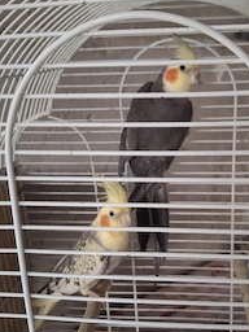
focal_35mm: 39
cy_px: 182
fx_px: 374
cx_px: 167
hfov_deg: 36.4
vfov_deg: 47.8
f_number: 1.8
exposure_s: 1/25
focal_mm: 4.69
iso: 320
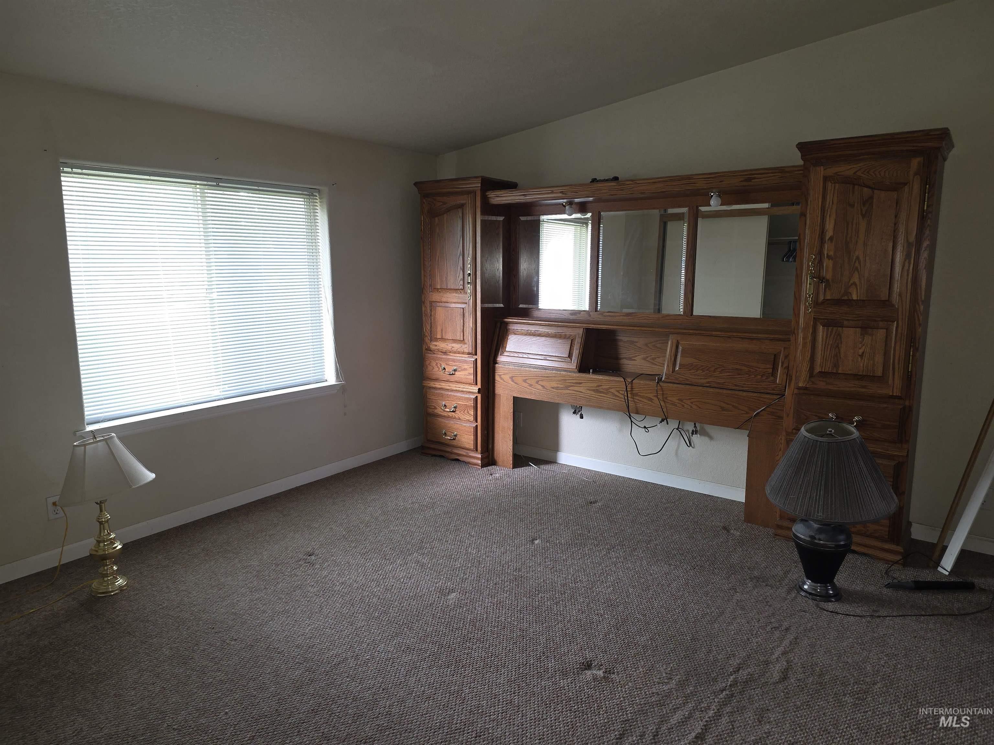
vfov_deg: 58.9
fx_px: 660
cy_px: 372
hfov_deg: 73.9
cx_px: 497
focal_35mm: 23
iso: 100
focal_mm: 6.25
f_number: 1.7
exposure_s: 1/30
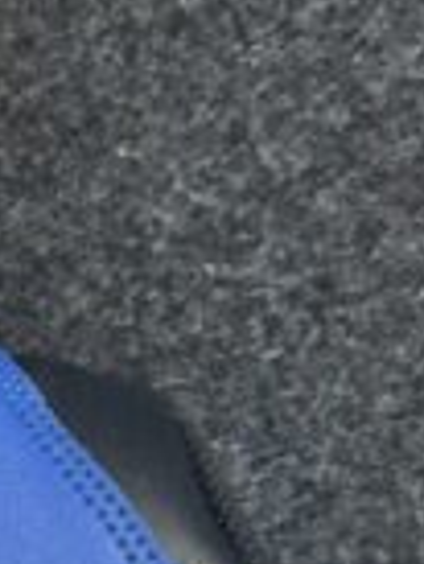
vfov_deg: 6.8
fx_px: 4549
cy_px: 1217
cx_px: -622
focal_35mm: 279
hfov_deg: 5.2
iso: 125
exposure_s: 1/50
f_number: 1.78
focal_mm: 6.86
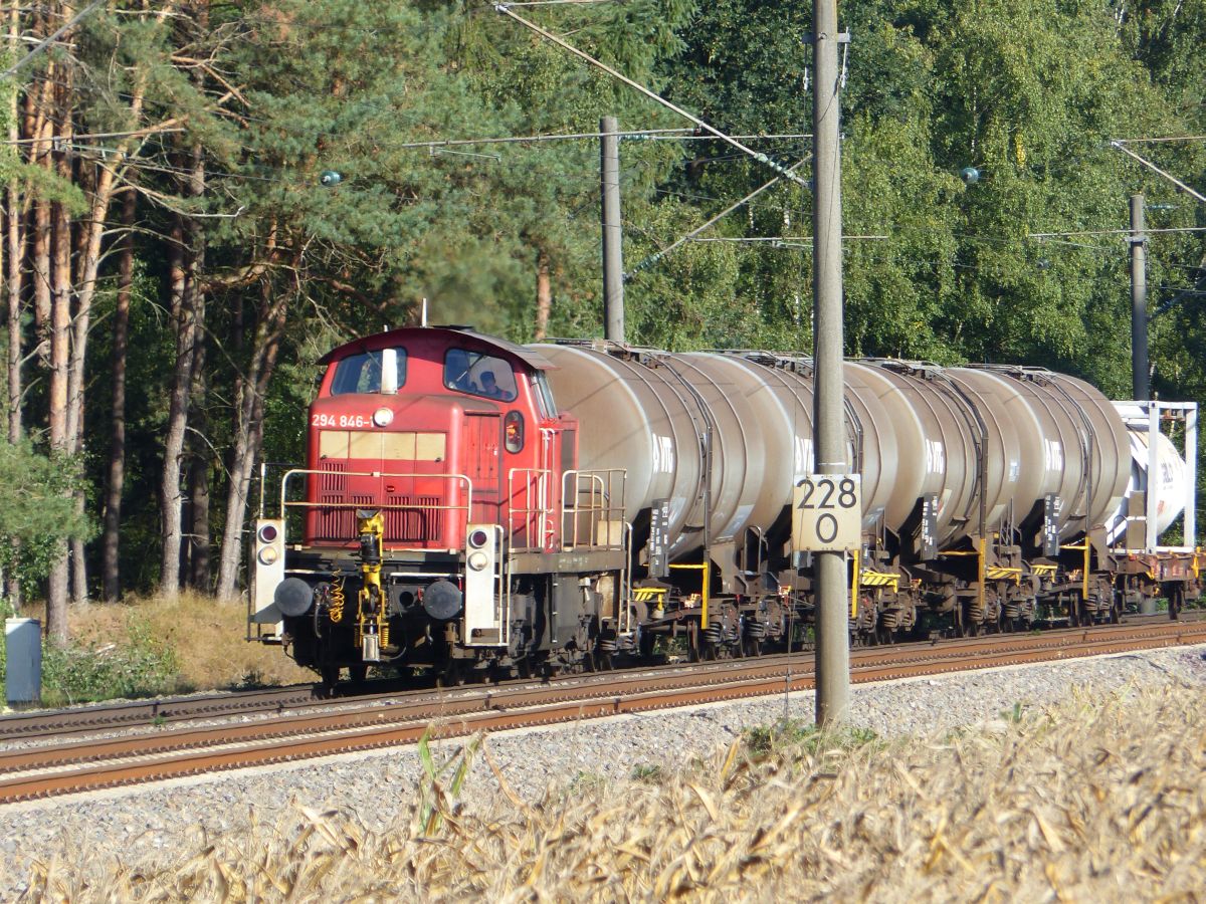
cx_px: 603
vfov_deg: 3.1
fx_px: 16618
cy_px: 452
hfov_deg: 4.2
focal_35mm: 477
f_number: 3.5
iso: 100
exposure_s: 1/640
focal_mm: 85.8
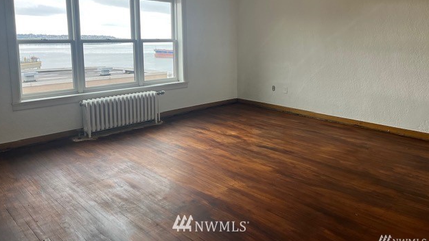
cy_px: 85
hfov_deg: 66.0
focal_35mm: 29
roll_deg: +0.2
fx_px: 330
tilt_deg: -8.3
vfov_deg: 39.8
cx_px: 211
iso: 80
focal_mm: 5.1
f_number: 1.6
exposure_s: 1/120
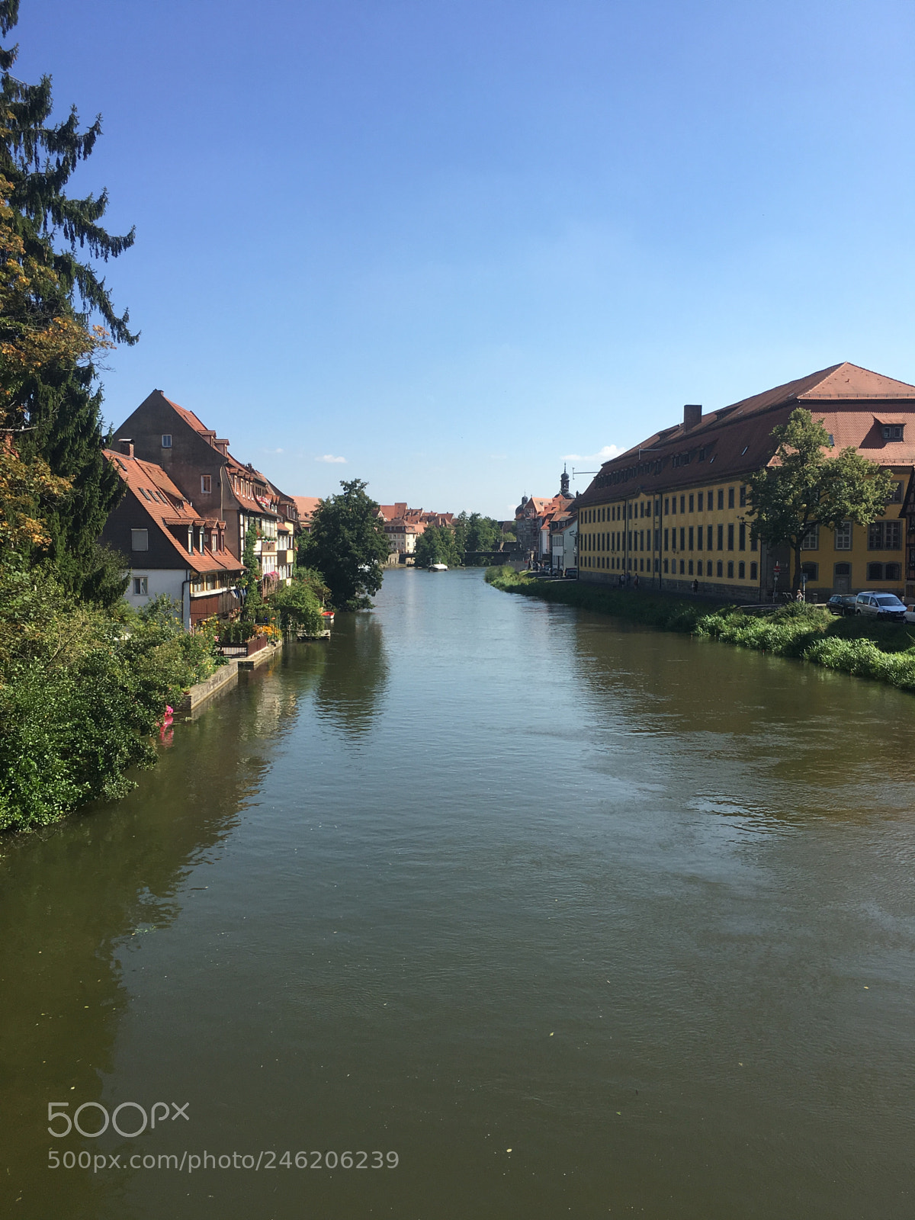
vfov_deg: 61.7
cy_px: 610
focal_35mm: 29
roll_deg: -0.4
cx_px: 458
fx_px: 1022
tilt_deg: -1.7
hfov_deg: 48.2
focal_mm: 4.15
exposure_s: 1/1148
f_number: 2.2
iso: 25
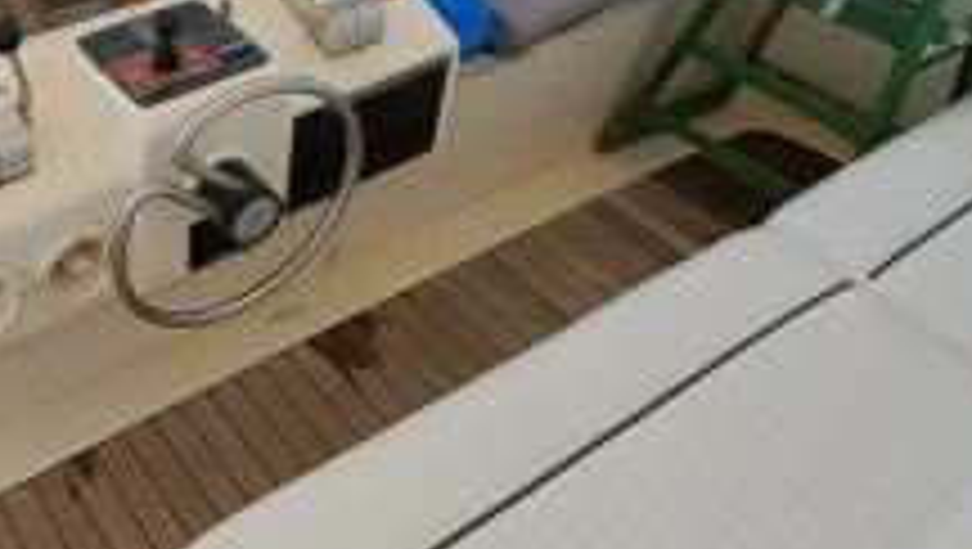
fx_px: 929
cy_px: 38
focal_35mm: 36
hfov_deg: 49.7
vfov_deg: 31.2
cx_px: 112
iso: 50
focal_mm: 1.74
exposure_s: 1/2304
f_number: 2.2
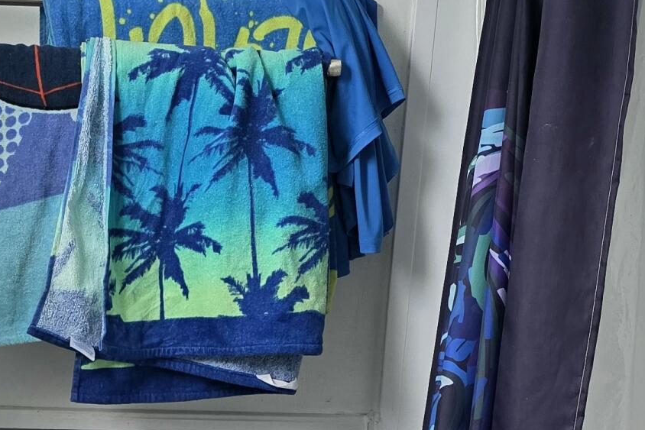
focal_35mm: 85
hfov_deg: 23.6
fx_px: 1523
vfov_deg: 14.9
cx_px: 144
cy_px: 656
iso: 200
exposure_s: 1/120
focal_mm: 6.3
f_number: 1.7
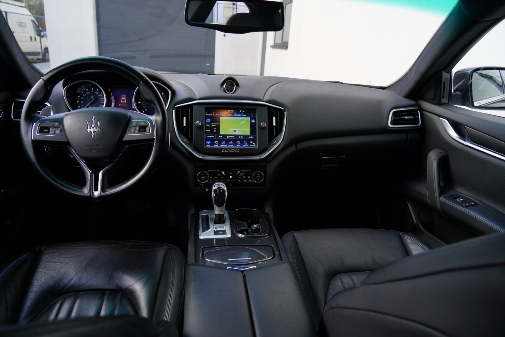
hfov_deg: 69.4
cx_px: 252
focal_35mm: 26
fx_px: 365
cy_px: 168
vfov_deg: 49.6
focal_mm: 26
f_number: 5.6
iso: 100
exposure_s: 1/50
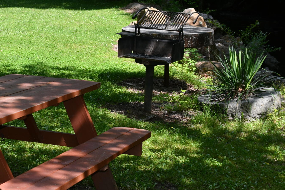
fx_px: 736
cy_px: 49
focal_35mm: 93
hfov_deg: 21.6
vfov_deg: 14.6
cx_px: 58
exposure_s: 1/250
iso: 100
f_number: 4
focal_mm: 28
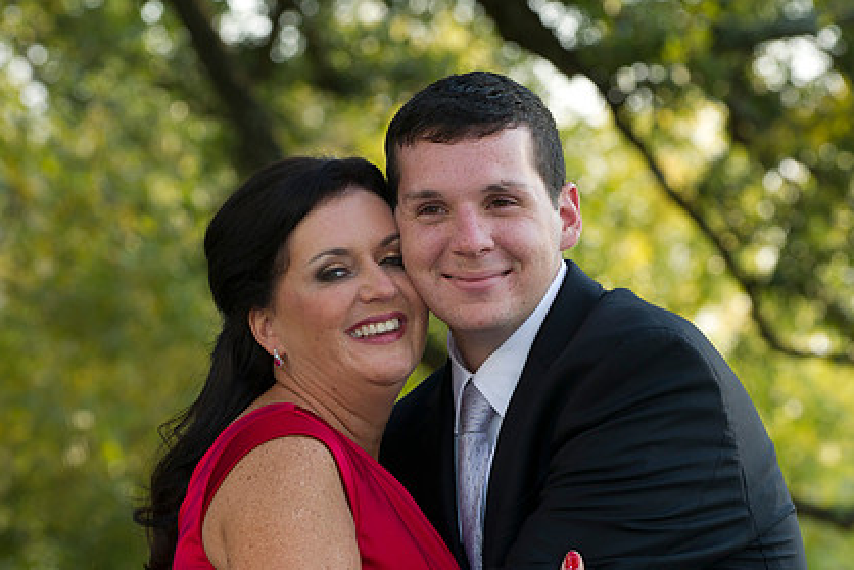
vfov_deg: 6.4
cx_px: 390
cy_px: 392
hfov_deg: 9.6
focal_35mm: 215
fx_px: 5102
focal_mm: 155
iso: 320
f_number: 5.6
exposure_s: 1/125
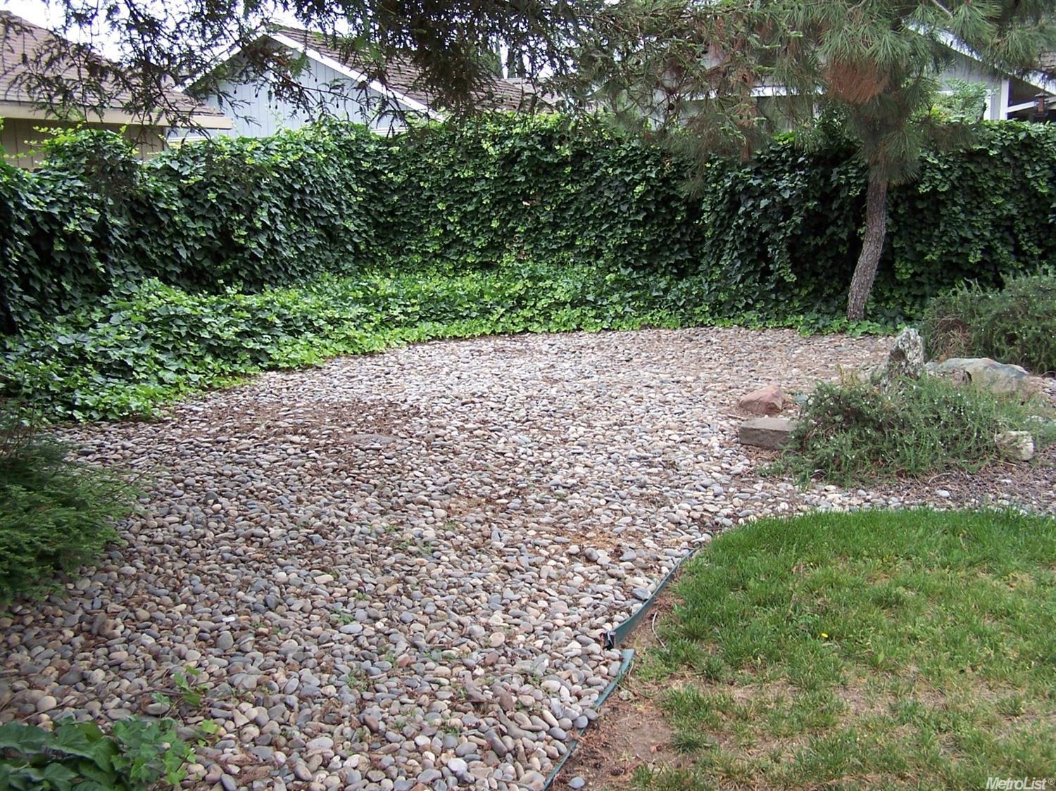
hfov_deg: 49.0
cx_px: 528
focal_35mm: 38
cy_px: 396
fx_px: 1159
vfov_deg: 37.7
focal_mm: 6.3
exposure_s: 1/180
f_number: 2.8
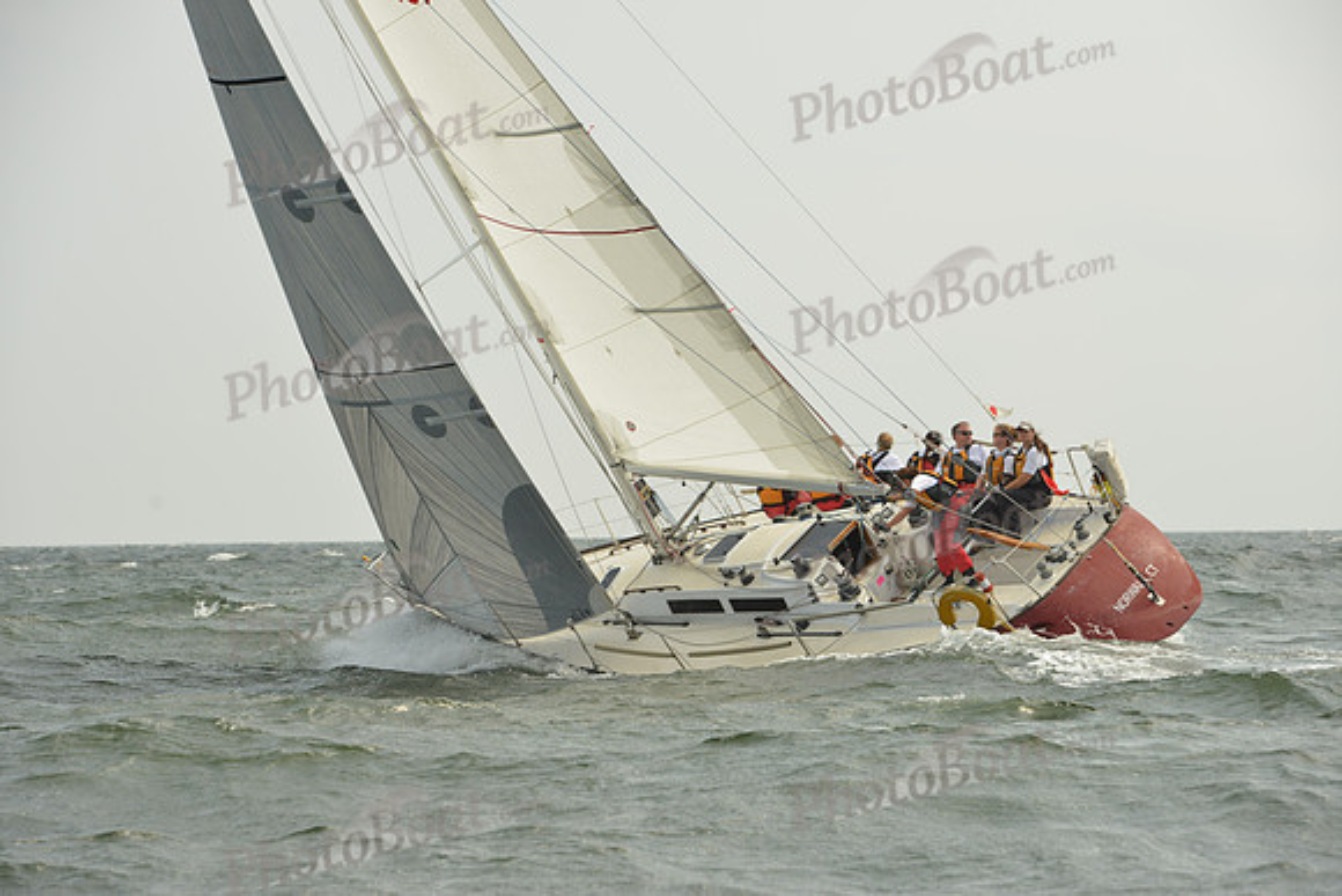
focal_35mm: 135
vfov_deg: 10.2
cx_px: 671
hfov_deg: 15.2
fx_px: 5033
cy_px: 448
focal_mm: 135
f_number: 9
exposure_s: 1/1250
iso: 320
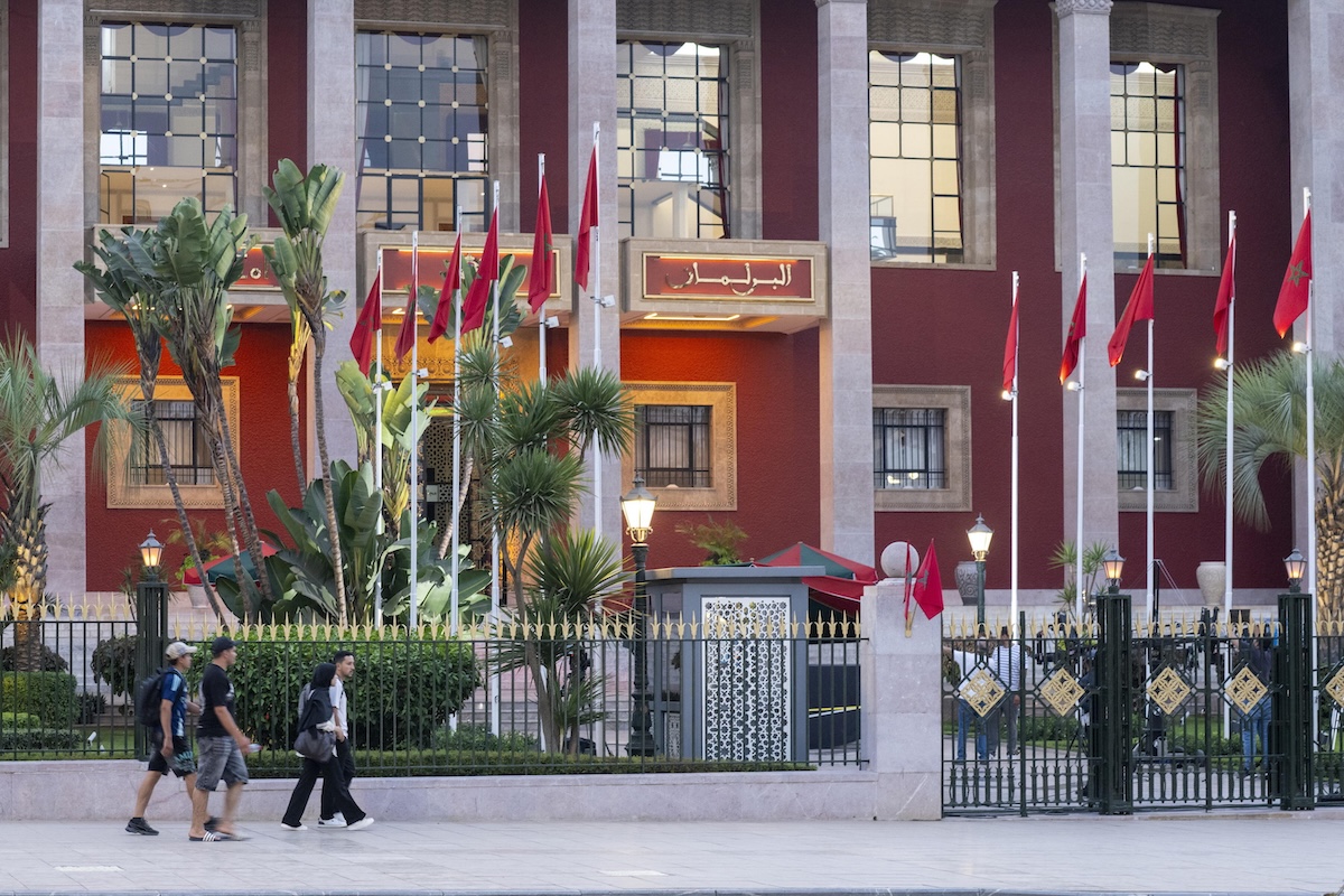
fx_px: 2613
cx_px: 672
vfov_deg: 19.5
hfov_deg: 28.8
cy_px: 448
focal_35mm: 70
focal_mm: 70
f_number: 5.6
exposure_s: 1/50
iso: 1250
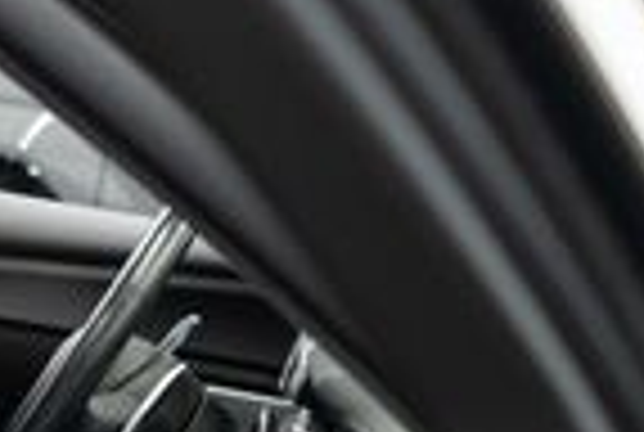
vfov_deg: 10.7
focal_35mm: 125
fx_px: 2241
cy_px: 632
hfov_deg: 14.0
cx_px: -621
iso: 640
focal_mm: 28
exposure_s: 1/40
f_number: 3.2
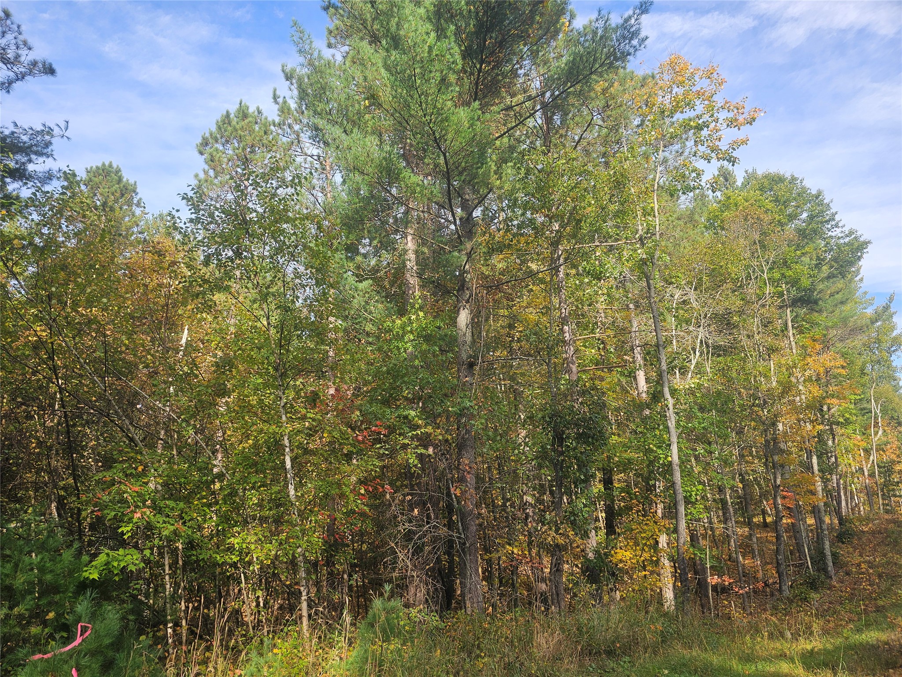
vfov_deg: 58.9
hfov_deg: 73.9
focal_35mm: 23
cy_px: 338
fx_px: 599
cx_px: 451
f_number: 1.7
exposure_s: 1/194
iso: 10
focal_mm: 6.3
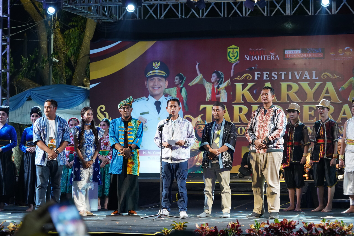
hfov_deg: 17.5
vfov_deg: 11.7
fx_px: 1150
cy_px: 118
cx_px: 177
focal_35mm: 117
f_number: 6.3
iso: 5000
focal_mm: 117
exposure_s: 1/100
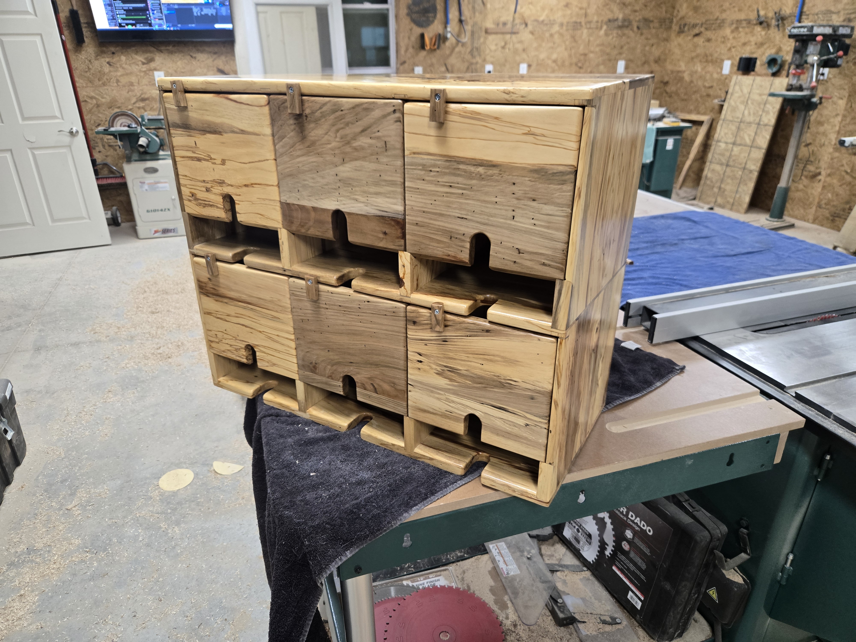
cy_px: 321
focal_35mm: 23
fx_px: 569
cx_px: 428
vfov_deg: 58.9
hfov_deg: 73.9
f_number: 1.8
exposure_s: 1/120
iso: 320
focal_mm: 5.4
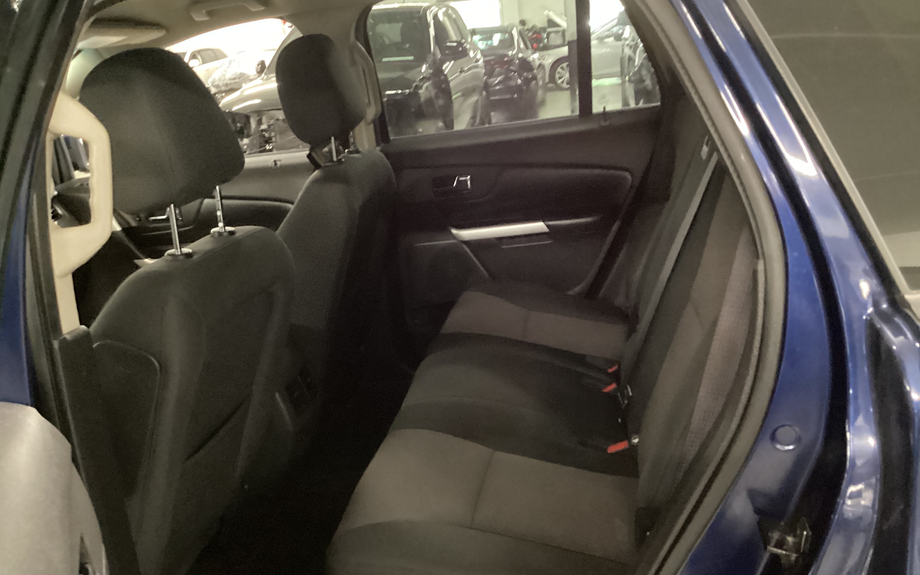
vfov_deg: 38.2
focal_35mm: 33
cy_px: 328
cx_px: 459
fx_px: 827
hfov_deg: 58.1
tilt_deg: -21.6
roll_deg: +5.8
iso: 800
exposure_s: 1/15
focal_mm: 3.3
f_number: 2.4
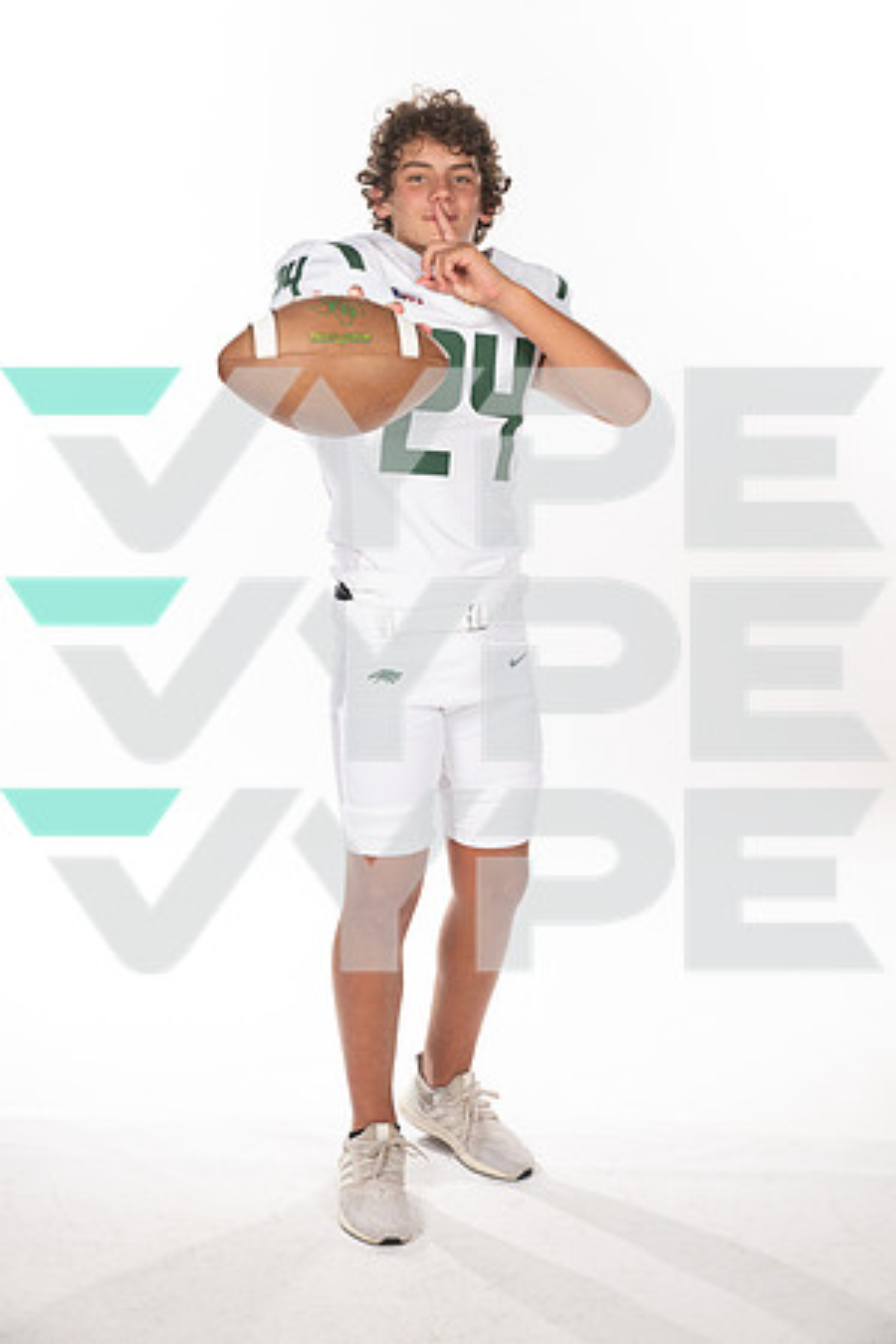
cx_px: 448
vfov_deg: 35.6
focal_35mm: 56
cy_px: 672
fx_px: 2091
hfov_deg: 24.2
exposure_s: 1/400
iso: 640
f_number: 8
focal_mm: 56
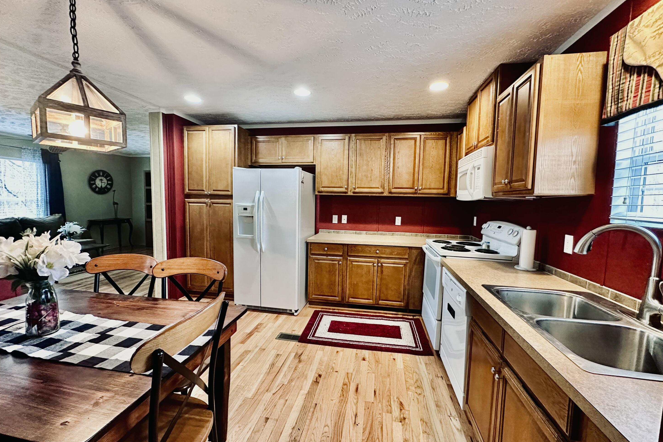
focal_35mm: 15
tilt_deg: -4.9
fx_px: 276
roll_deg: -1.5
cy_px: 222
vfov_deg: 77.3
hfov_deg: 100.4
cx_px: 332
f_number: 2.2
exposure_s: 1/60
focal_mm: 2.22
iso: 500
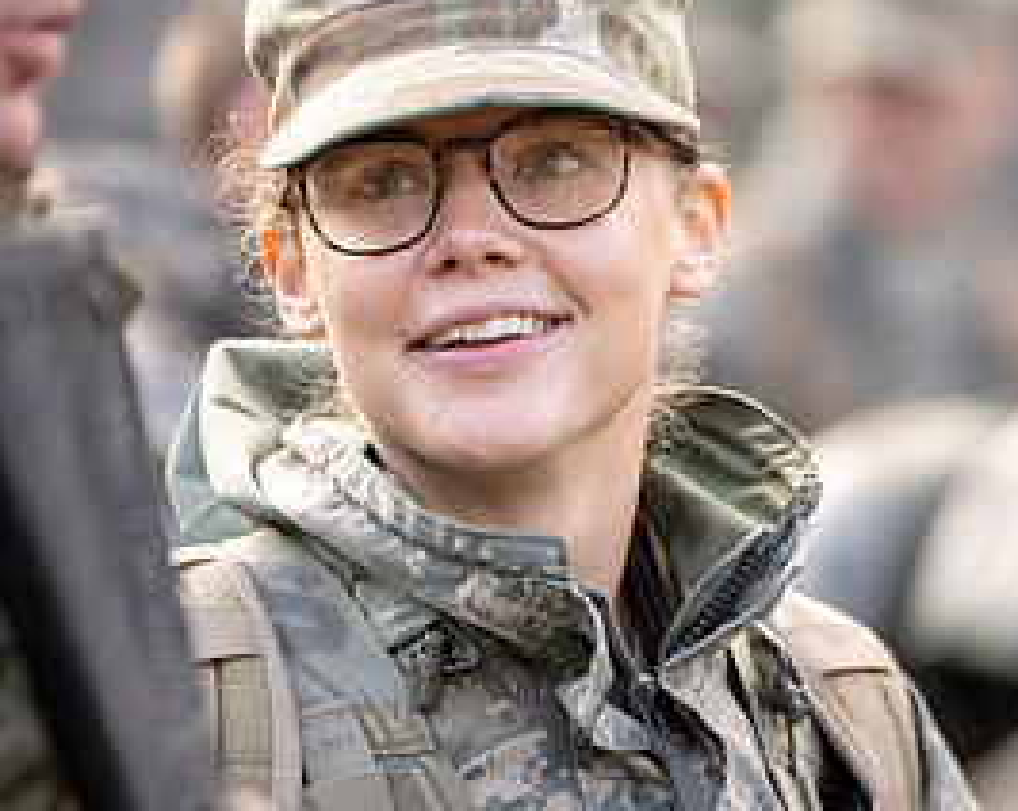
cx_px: 616
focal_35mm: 369
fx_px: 11101
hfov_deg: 5.2
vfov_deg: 4.2
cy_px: 449
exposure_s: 1/800
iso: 800
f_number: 2.8
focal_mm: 180
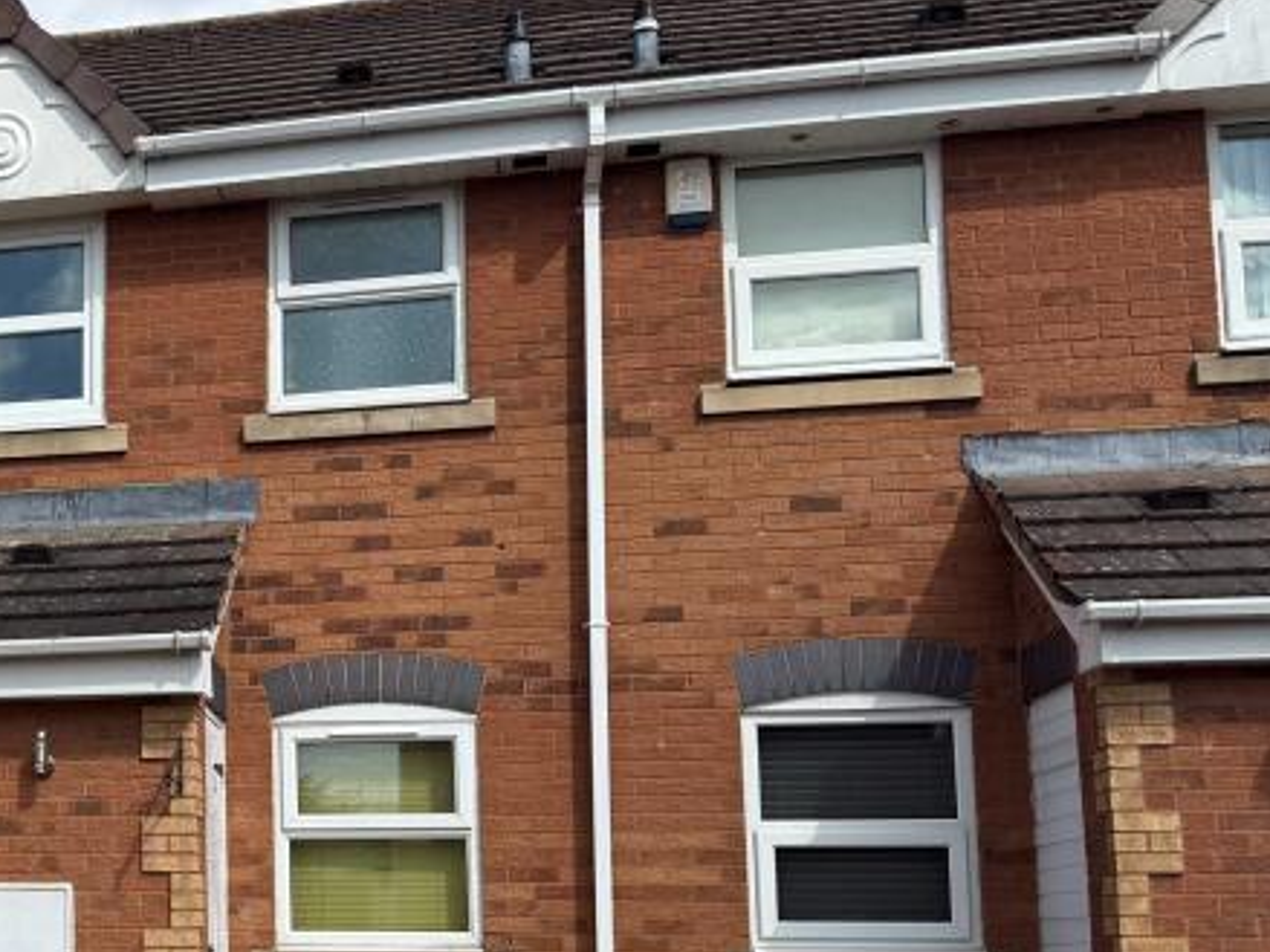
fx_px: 2054
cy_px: 686
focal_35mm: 56
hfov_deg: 31.2
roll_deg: -1.0
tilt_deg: +7.1
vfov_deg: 25.8
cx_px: -61
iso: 80
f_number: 1.78
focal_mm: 6.76
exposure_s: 1/3953
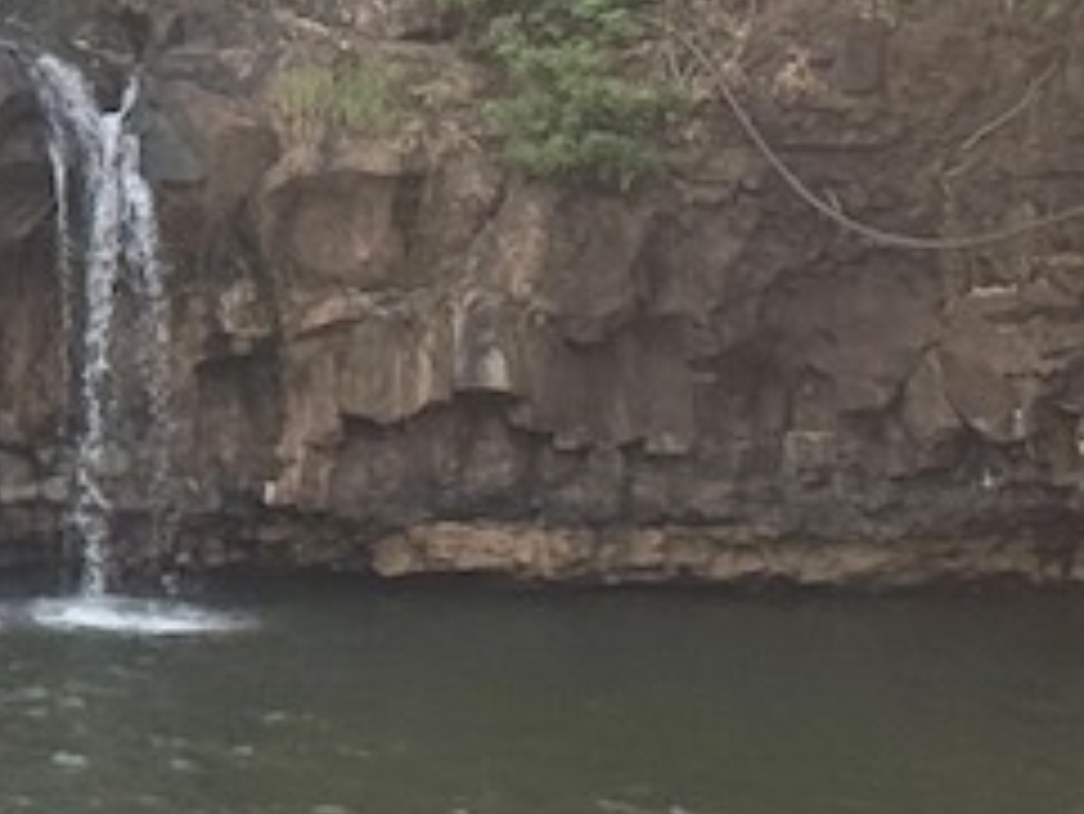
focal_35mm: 255
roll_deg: +0.1
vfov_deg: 5.8
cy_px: 252
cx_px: -1178
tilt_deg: -6.2
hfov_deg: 7.4
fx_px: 7989
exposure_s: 1/352
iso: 100
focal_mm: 6.76
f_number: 1.78
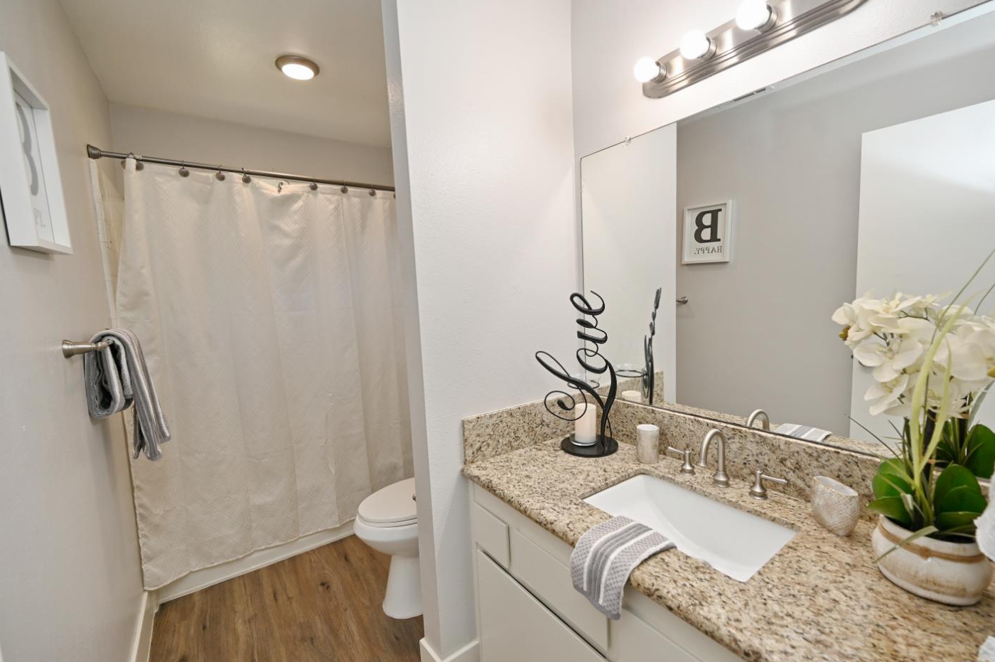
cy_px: 330
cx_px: 519
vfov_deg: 77.2
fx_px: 414
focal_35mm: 15
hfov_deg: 100.4
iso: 200
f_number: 4.5
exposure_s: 1/80
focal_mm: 14
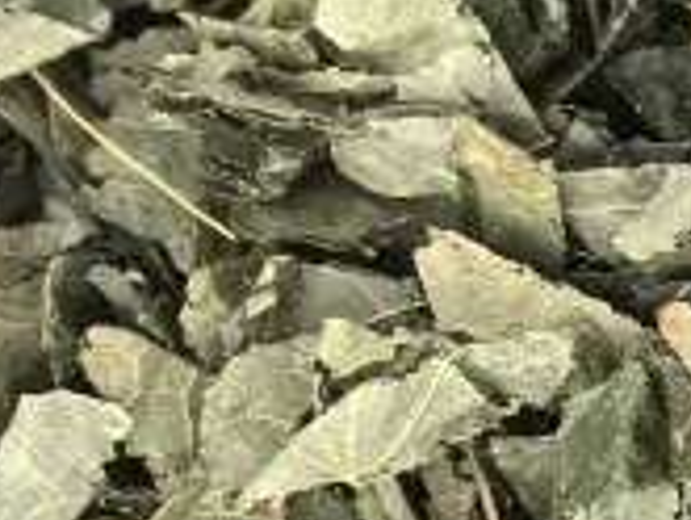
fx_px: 2617
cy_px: 705
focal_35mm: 131
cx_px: 1177
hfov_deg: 13.7
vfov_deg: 11.0
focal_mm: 5.75
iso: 1250
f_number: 2
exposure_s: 1/99.9
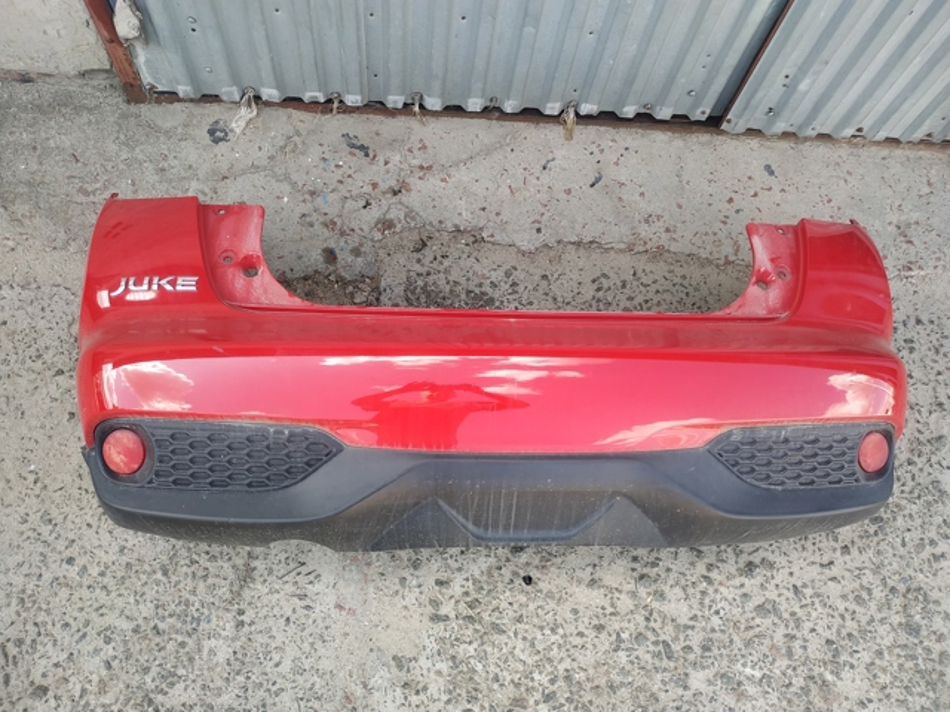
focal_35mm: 24
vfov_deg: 56.8
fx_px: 659
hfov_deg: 71.6
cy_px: 356
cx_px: 475
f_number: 1.9
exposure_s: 1/193
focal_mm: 3.94
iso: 100
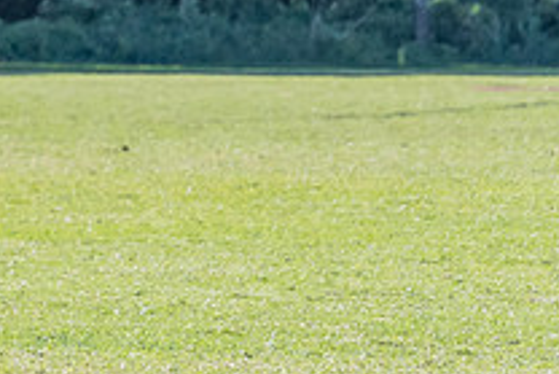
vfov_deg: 1.4
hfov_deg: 2.1
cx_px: -240
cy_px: 149
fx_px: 15119
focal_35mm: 973
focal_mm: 185
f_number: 6.3
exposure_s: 1/2500
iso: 800
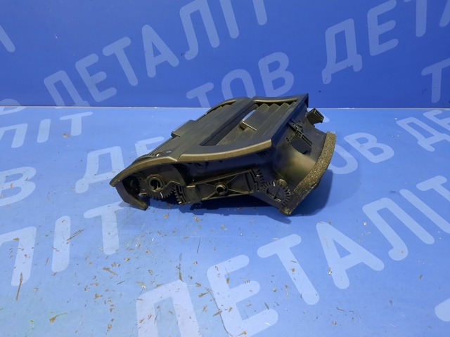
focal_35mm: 25
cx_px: 225
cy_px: 168
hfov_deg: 69.4
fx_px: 325
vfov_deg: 54.9
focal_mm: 4.6
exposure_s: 1/25
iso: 400
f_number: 2
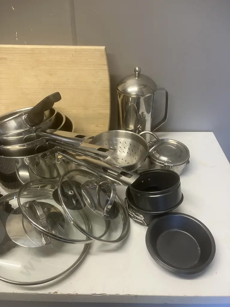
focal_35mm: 28
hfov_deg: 49.7
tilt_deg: -35.6
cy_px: 154
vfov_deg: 63.4
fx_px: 248
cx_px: 115
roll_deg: -0.6
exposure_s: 1/50
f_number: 1.8
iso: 100
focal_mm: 3.99
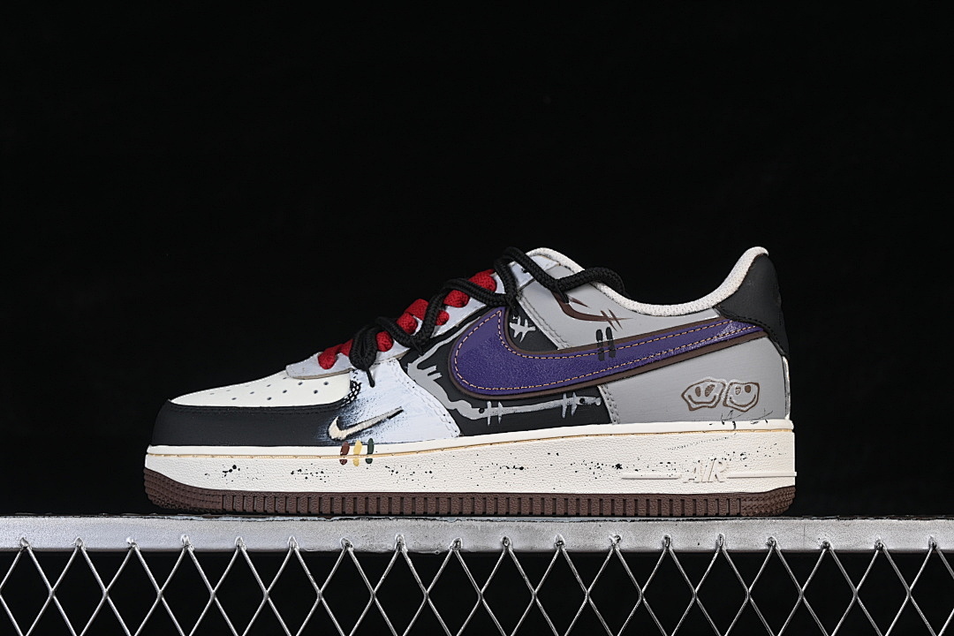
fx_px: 1987
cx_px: 477
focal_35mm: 75
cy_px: 318
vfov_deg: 18.2
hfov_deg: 27.0
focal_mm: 50
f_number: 8
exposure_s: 1/80
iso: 160
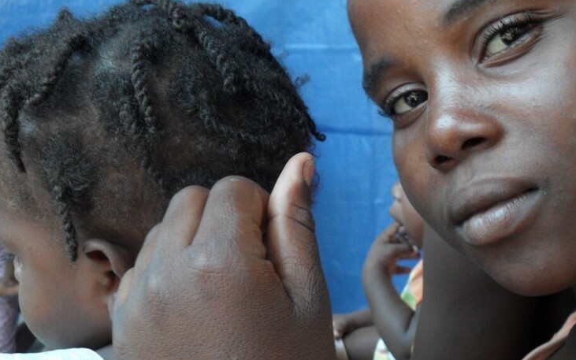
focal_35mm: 52
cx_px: 283
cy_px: 195
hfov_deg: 38.9
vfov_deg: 24.9
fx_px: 816
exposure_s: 1/45
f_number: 2.8
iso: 120
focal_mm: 6.2
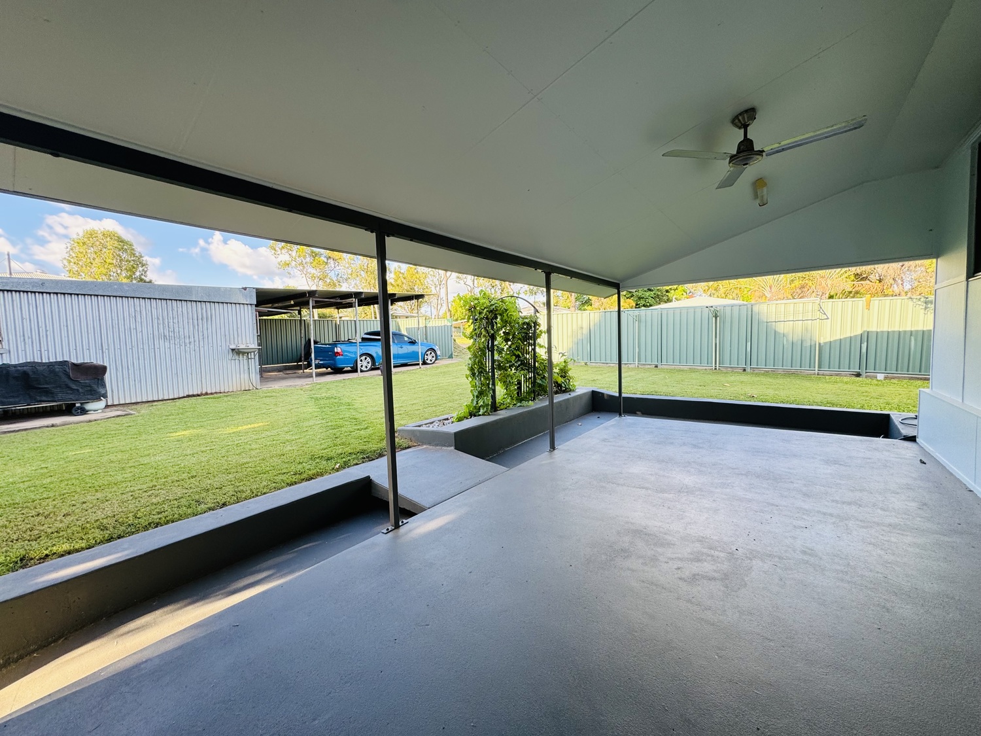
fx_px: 397
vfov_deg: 85.7
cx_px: 490
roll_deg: +2.1
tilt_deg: -3.9
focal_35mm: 14
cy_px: 368
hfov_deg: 102.1
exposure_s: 1/153
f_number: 2.2
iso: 40
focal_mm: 2.22
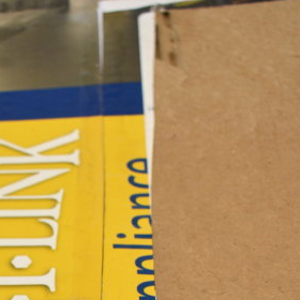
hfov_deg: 17.1
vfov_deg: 16.0
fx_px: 981
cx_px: 16
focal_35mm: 100
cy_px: 451
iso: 200
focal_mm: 24
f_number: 3.8
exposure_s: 1/40
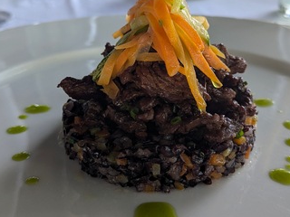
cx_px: 142
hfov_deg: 38.2
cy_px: 74
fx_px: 419
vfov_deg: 28.9
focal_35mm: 50
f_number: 1.89
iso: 43
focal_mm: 5.43
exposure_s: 1/139
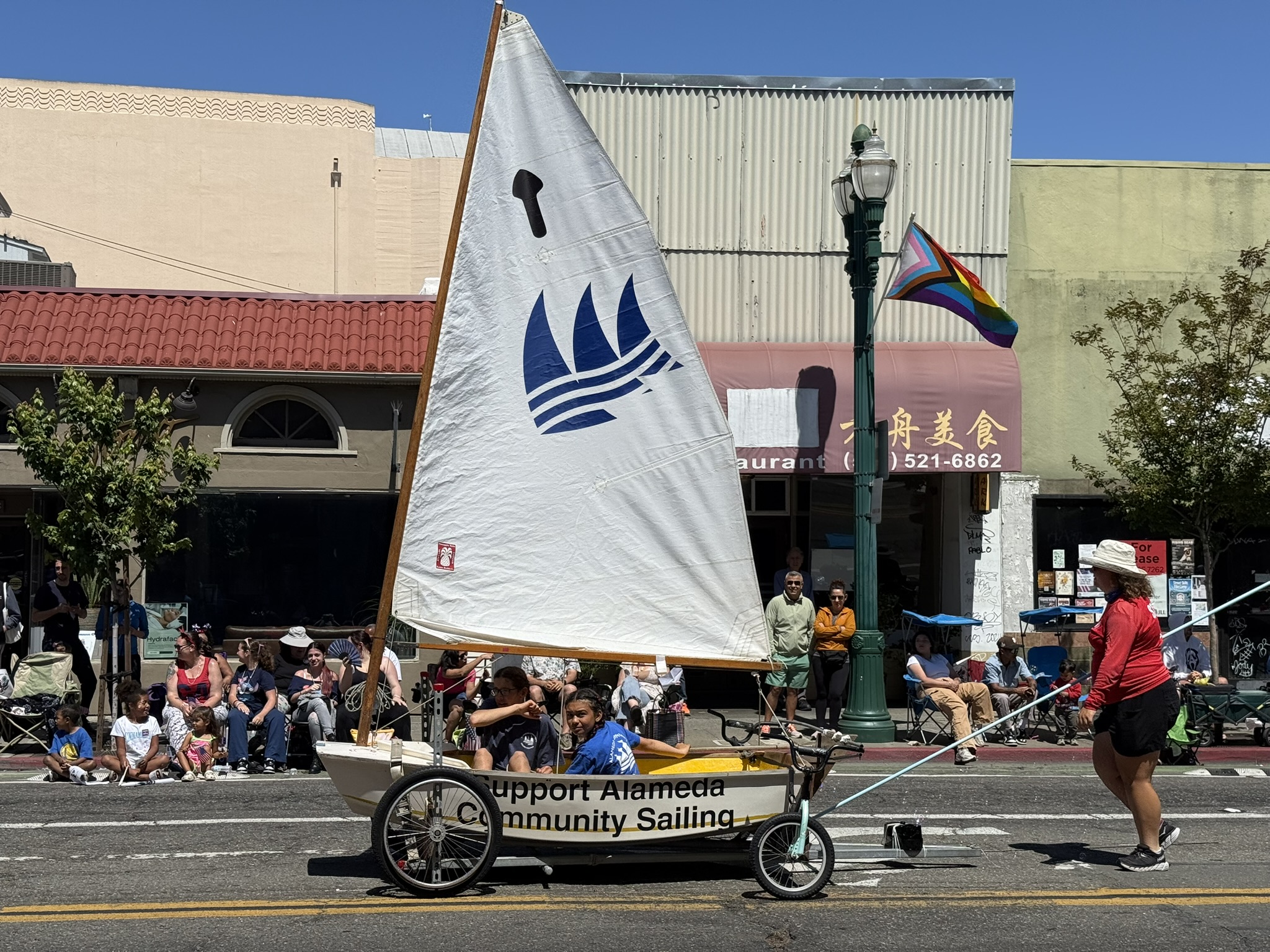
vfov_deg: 30.3
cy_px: 476
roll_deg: +0.1
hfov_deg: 39.7
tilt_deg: +3.1
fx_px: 1761
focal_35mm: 48
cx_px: 635
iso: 64
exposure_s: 1/8772
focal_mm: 6.76
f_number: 1.78
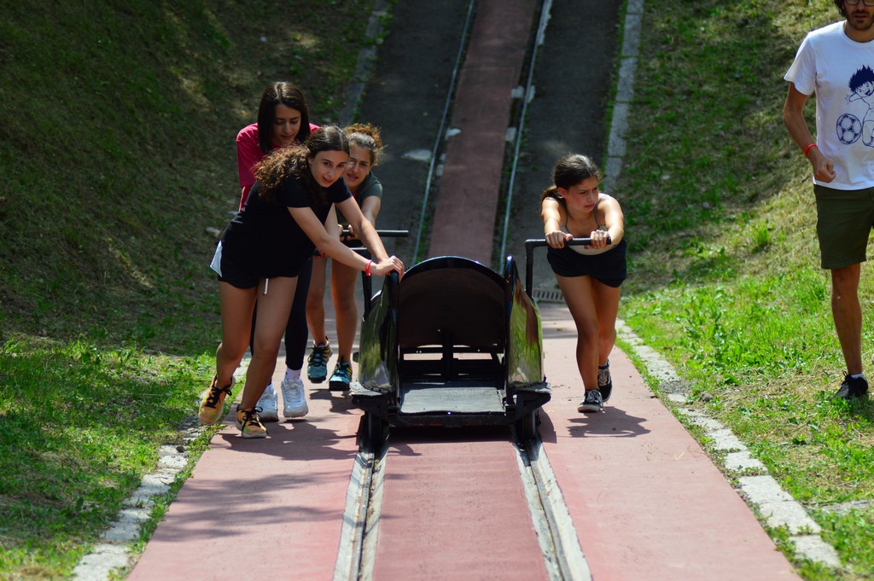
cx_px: 437
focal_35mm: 174
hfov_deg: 11.8
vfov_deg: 7.9
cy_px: 290
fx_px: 4221
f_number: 4.2
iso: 200
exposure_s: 1/1600
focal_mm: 116
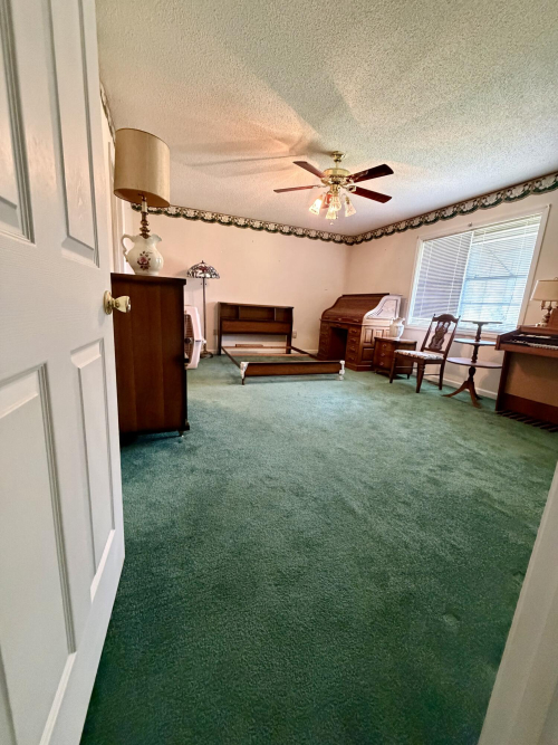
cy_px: 372
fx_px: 301
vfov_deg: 102.1
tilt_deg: -12.3
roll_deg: -3.5
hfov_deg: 85.7
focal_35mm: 14
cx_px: 279
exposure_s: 1/60
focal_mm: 2.22
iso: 800
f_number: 2.2
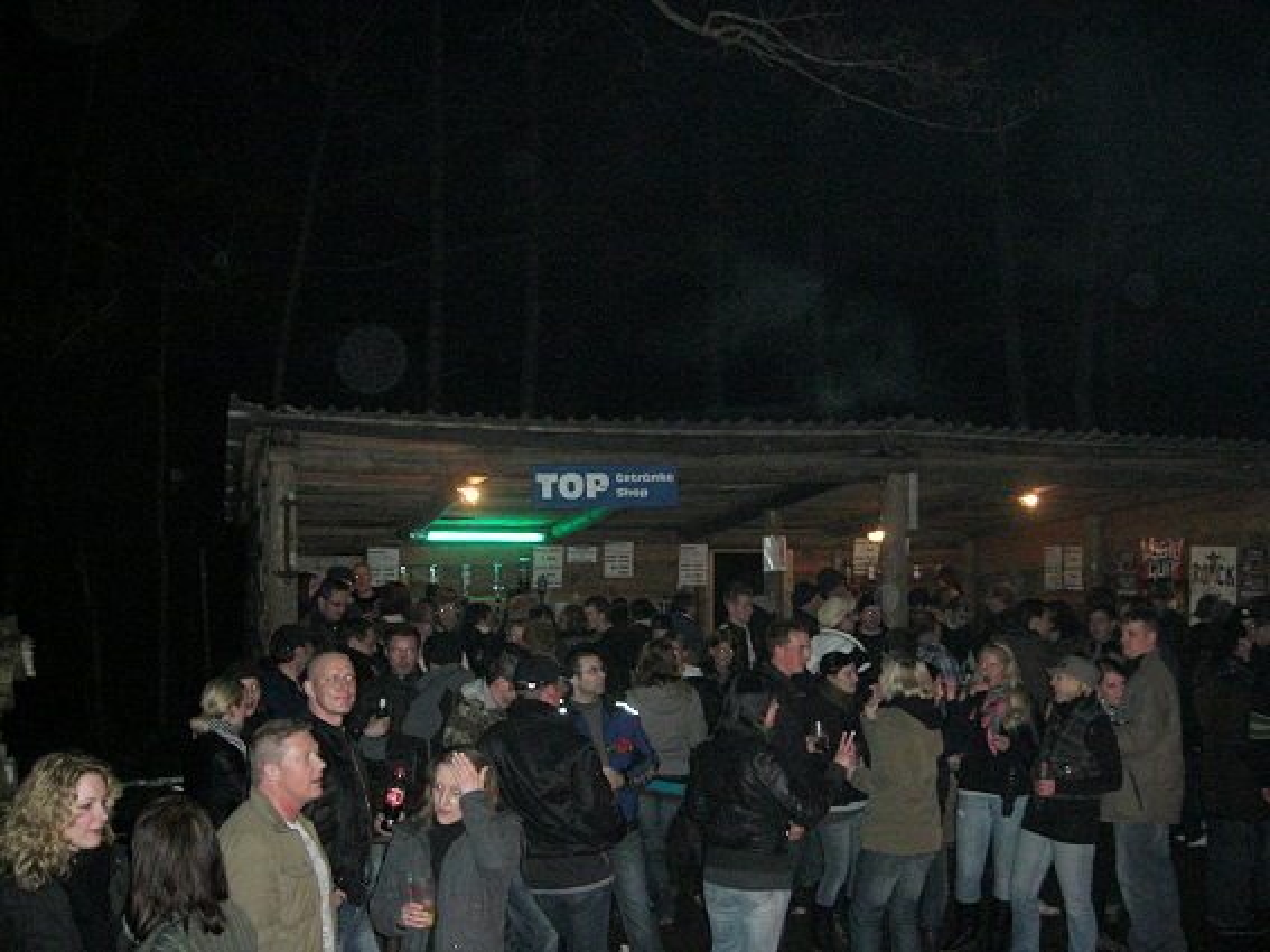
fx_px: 1394
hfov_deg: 49.0
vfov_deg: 37.7
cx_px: 635
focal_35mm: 38
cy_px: 476
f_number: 2.8
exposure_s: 1/60
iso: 200
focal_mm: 7.9
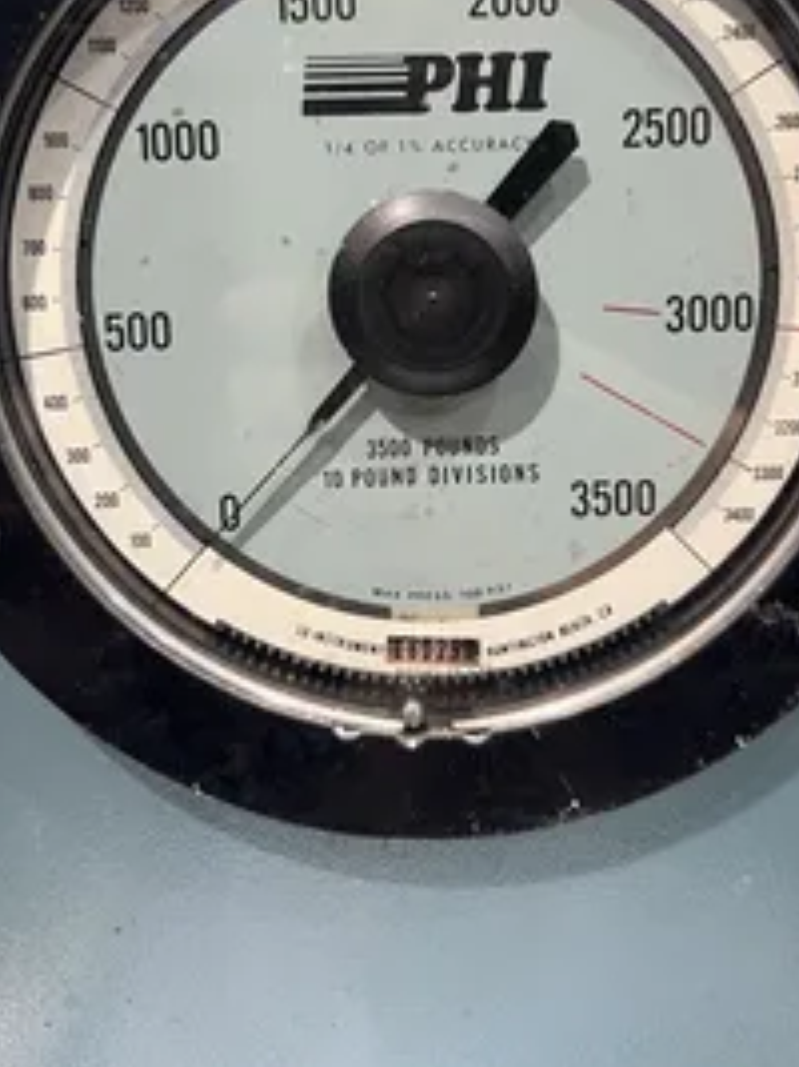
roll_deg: -2.5
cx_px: 467
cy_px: 328
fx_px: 1201
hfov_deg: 36.7
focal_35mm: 39
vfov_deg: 46.9
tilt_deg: -6.4
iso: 200
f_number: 1.5
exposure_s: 1/60
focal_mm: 5.7
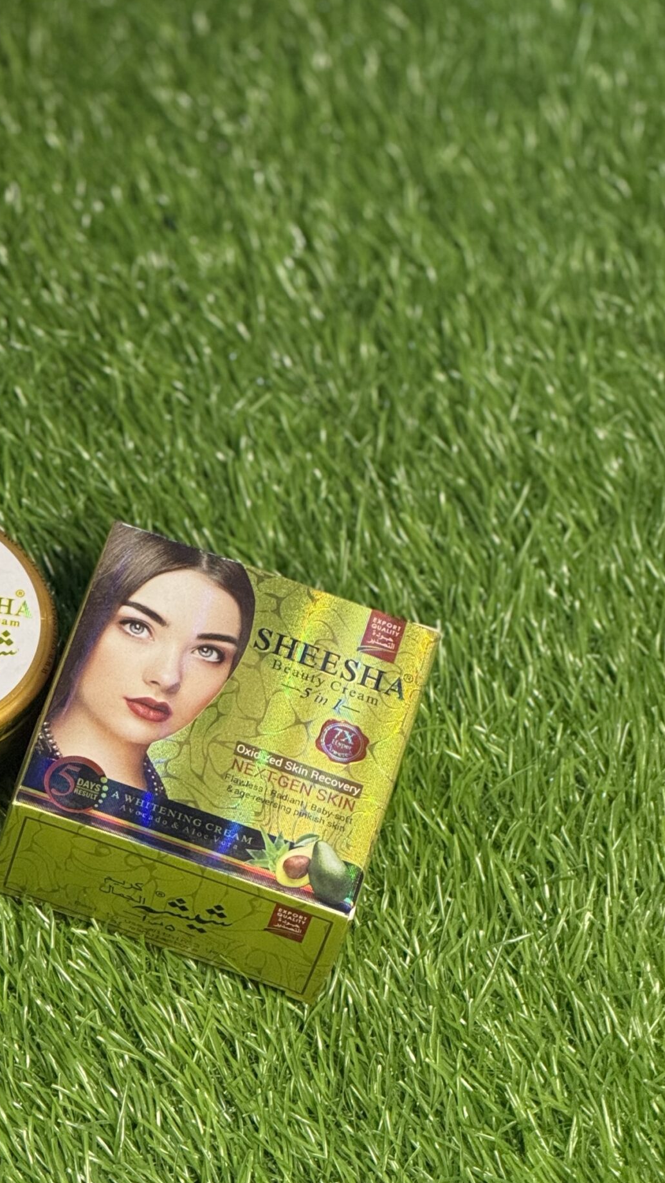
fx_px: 5707
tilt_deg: -56.9
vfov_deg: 11.8
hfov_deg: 6.7
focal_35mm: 182
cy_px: 692
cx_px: 52
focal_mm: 15.66
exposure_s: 1/100
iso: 320
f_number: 2.8
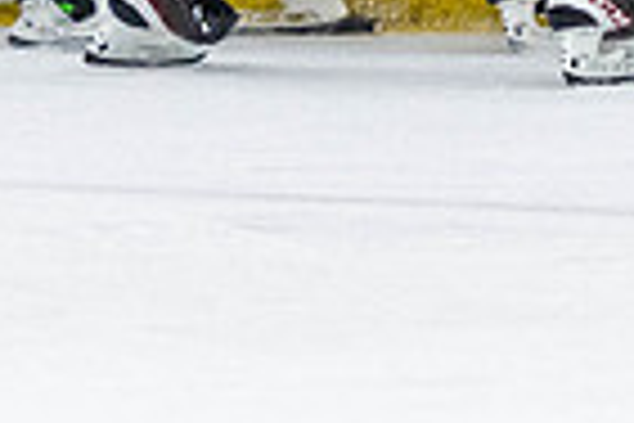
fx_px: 23157
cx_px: 670
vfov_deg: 1.0
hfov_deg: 1.6
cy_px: -351
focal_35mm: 1315
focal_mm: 150
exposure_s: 1/640
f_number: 2.8
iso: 2800
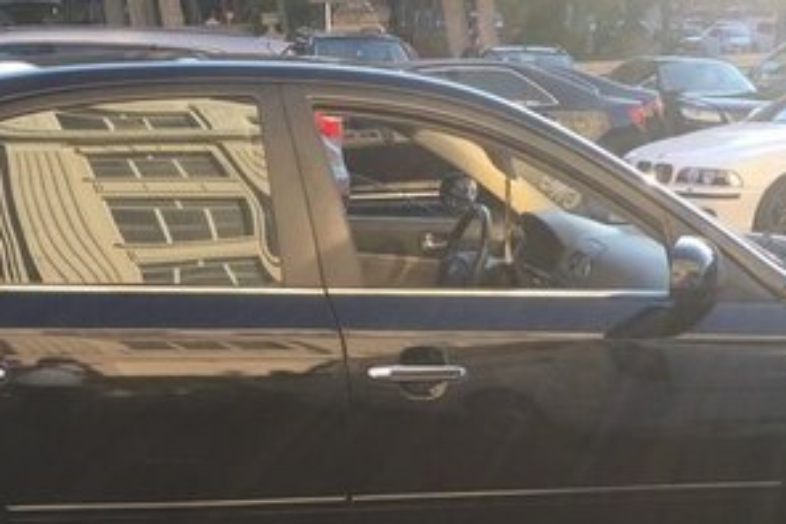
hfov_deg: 30.0
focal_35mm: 67
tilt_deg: -16.9
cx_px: 341
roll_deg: +3.0
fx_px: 1463
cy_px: 570
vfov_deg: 19.5
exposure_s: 1/333
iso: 25
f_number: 2.2
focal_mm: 4.15
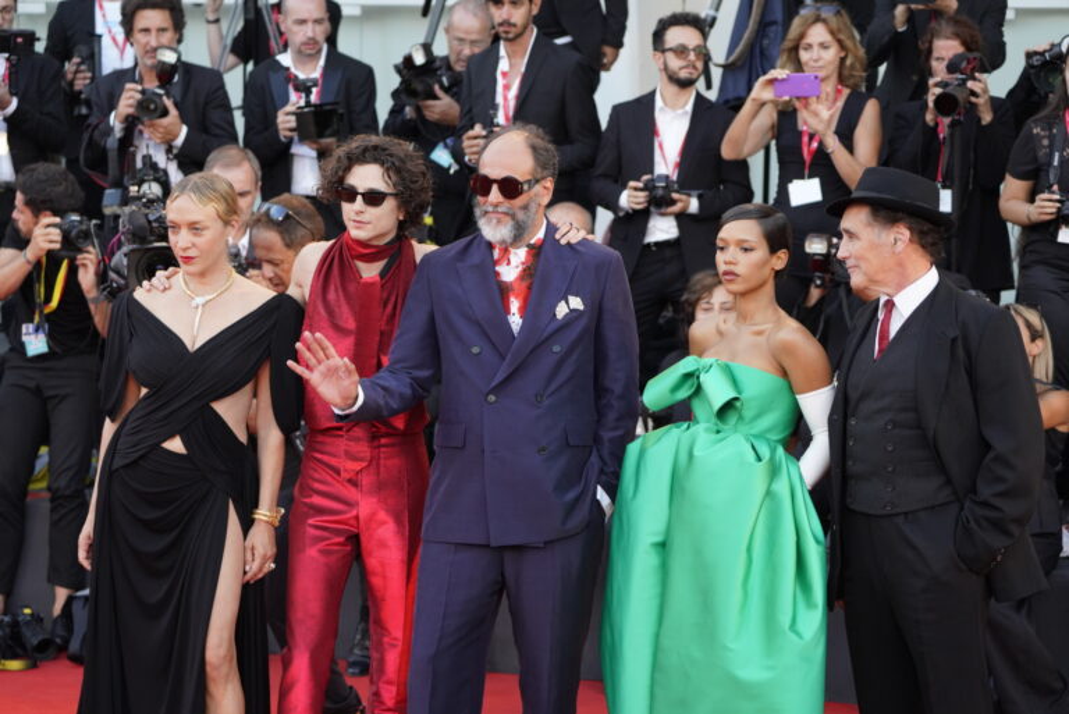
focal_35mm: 119
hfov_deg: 17.2
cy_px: 357
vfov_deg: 11.5
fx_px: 3535
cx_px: 534
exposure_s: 1/400
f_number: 5
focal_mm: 119
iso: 1600
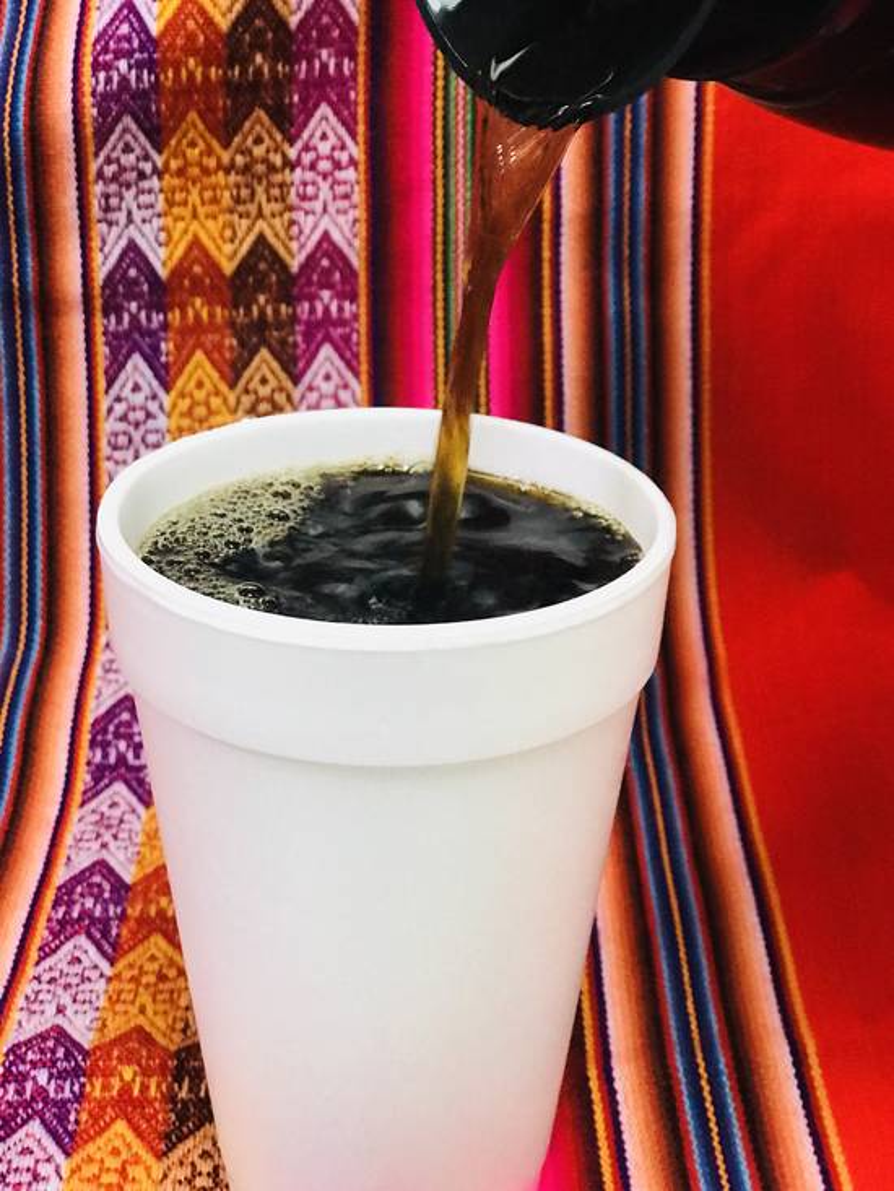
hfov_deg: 25.7
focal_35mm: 57
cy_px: 596
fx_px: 1962
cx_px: 447
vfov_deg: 33.8
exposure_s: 1/60
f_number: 2.8
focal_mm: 6.6
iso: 500
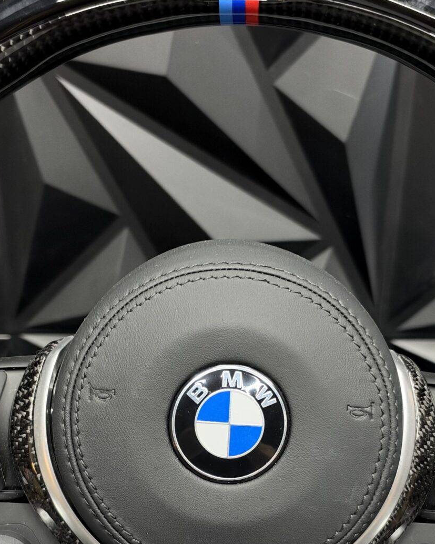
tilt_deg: -30.8
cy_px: 369
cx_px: 221
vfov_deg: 32.2
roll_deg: -0.9
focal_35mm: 58
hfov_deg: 26.2
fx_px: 934
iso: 500
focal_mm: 6.93
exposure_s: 1/43
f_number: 1.48
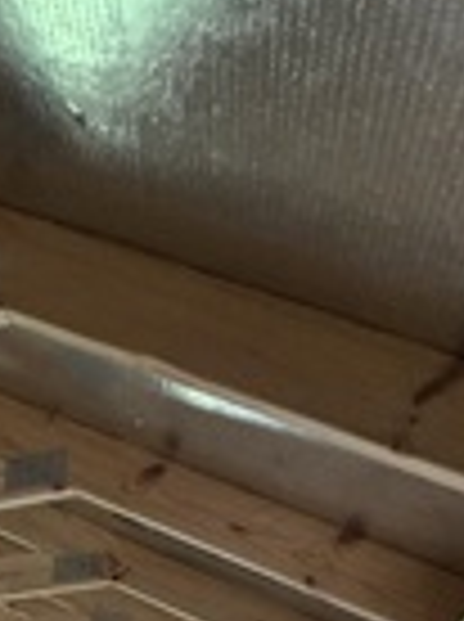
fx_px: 878
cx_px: -275
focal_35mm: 49
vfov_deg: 24.5
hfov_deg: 22.7
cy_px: 1035
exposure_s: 1/60
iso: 200
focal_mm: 2.2
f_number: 2.2
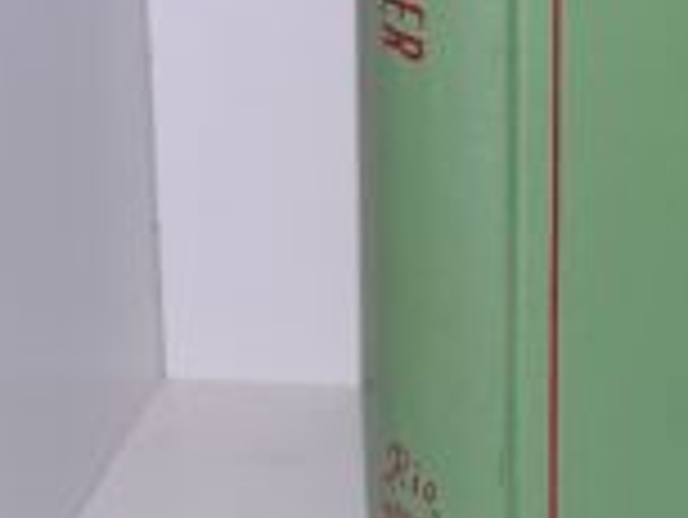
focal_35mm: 110
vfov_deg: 13.1
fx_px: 2188
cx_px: 827
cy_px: -122
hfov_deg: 17.1
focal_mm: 3.7
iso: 40
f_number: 1.7
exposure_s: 1/120
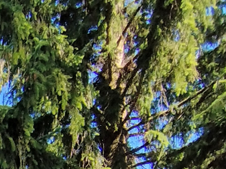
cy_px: 298
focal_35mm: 57
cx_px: -137
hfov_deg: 24.1
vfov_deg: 19.6
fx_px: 372
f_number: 2.2
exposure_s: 1/387
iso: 50
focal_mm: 1.65
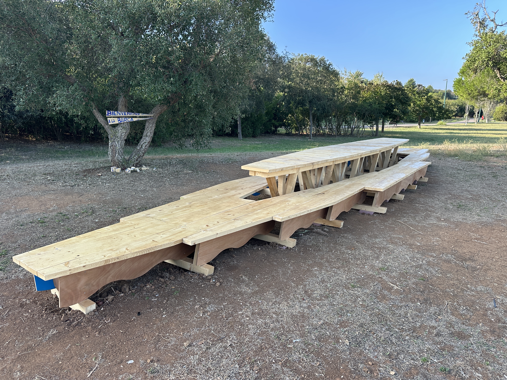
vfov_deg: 56.8
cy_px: 190
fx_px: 352
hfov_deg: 71.6
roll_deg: +0.3
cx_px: 254
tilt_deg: -12.1
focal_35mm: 24
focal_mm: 6.86
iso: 80
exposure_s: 1/594
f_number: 1.78
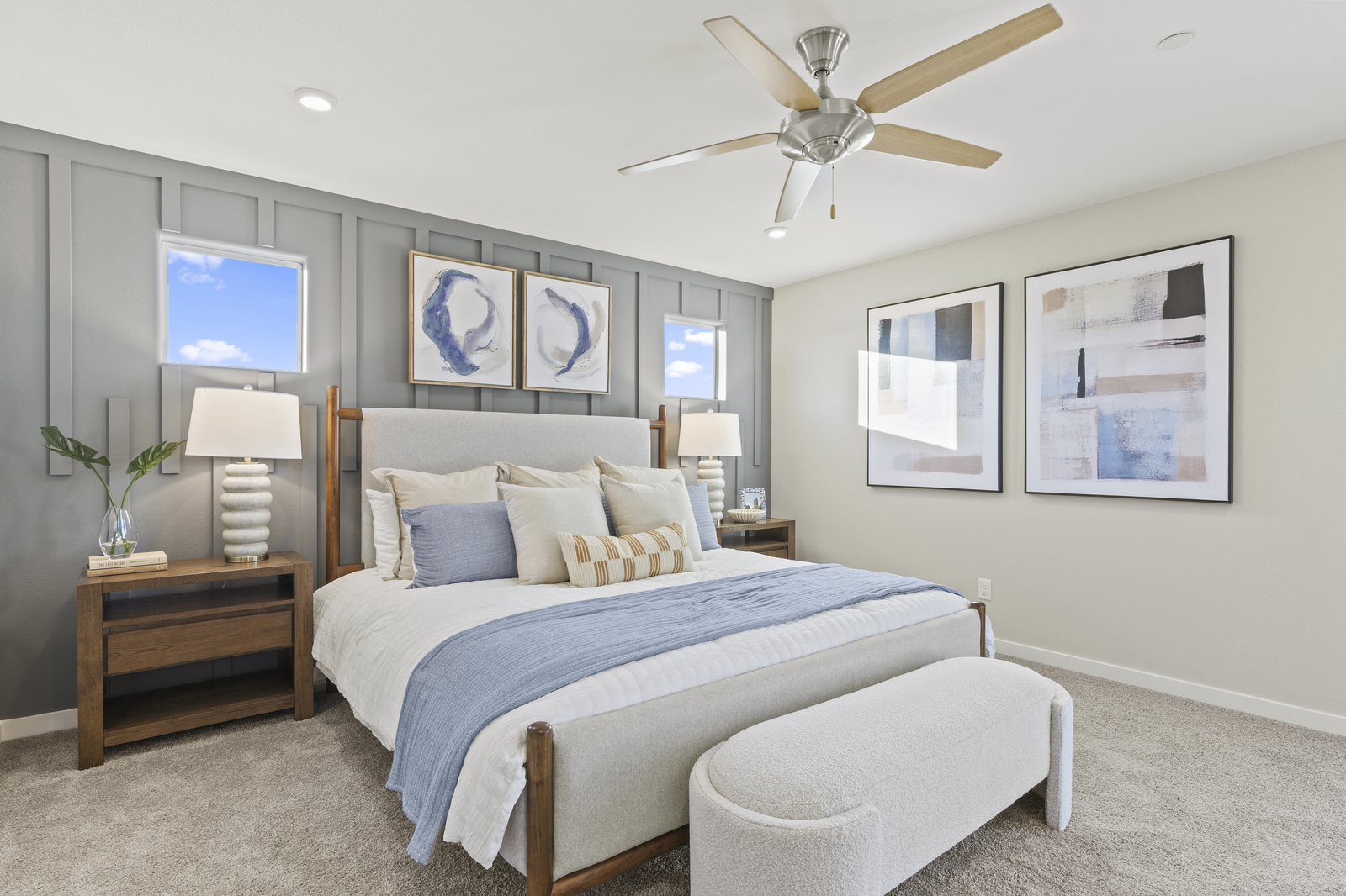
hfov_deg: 90.0
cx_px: 673
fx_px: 673
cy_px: 448
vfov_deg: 67.4
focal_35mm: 18
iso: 200
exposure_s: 1/3
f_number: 8
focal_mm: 18
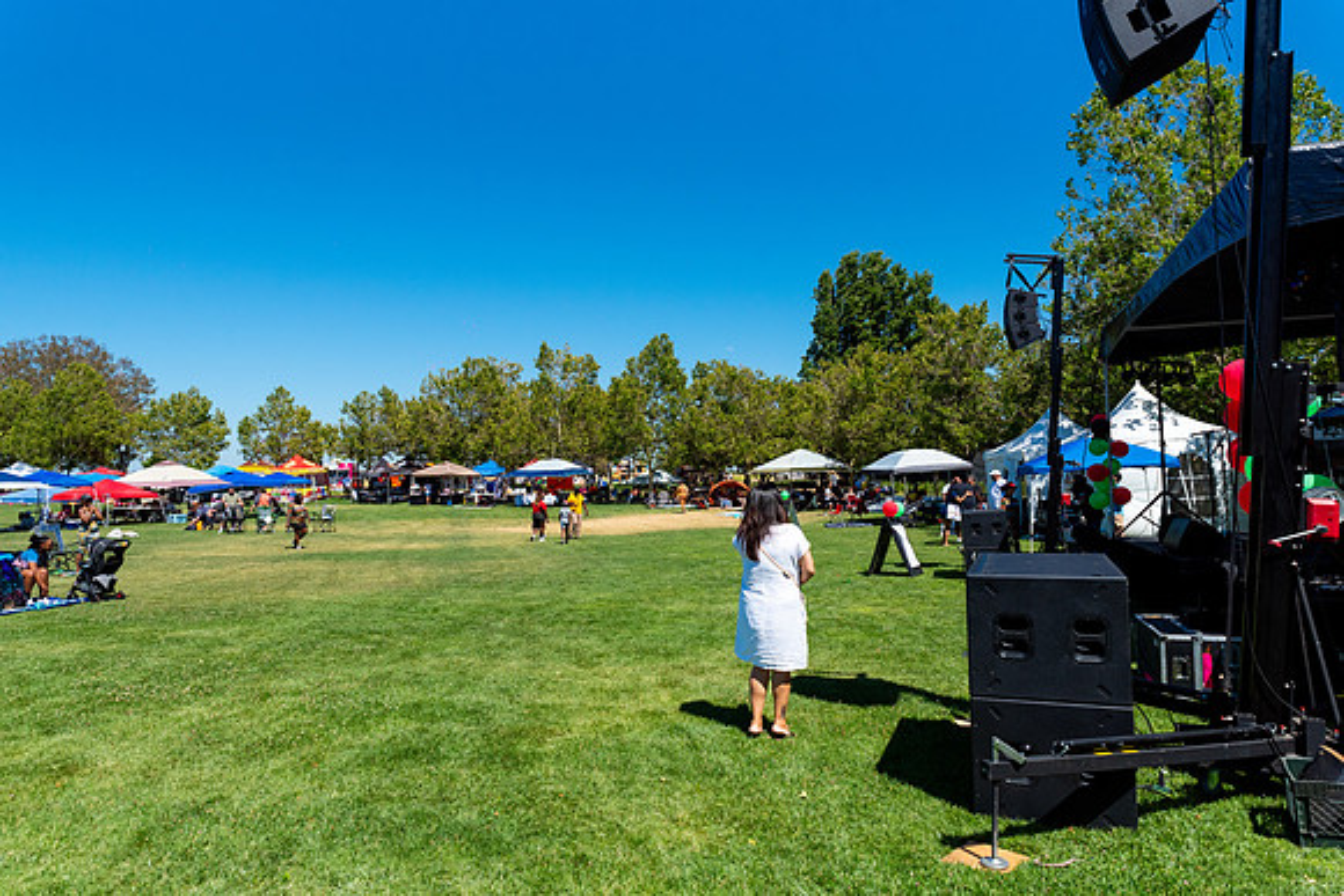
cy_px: 448
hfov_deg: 73.7
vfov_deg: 53.2
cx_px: 672
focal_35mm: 24
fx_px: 896
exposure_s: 1/4000
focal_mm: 24
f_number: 5.6
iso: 320
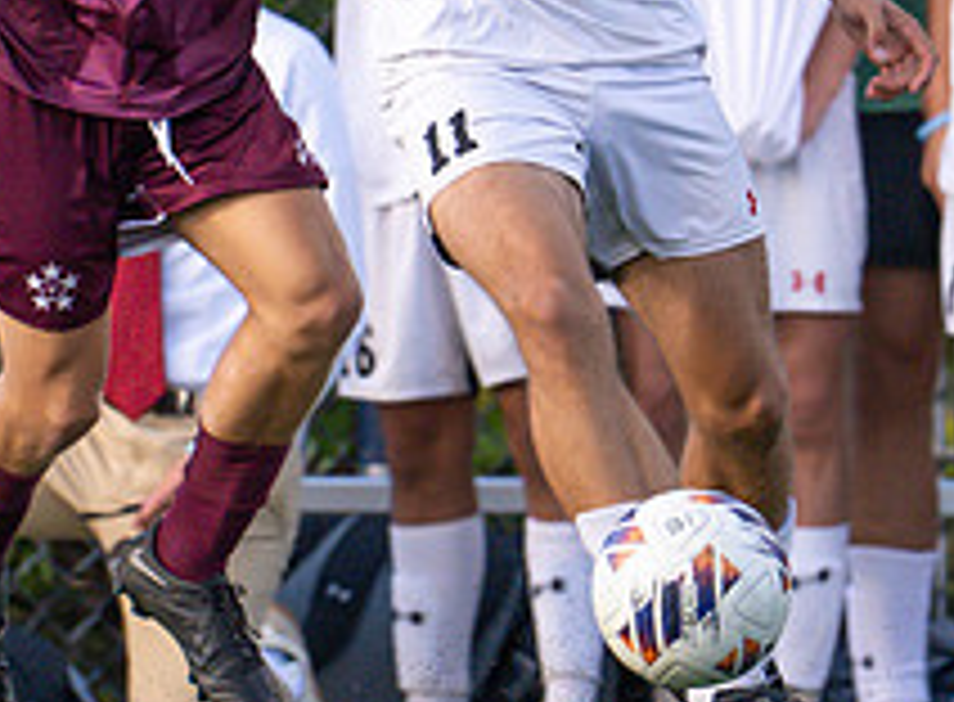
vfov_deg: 0.8
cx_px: 360
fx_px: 49081
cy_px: 202
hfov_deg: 1.1
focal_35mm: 1793
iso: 1400
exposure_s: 1/2500
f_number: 4.5
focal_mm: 400
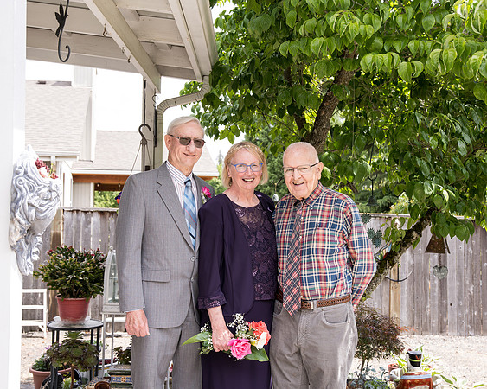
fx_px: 649
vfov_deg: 33.4
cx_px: 244
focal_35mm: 45
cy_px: 194
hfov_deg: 41.1
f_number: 5
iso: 400
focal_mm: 40
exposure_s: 1/500
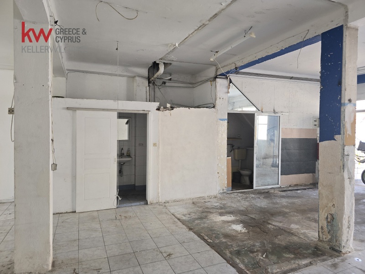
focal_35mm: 23
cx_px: 182
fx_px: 243
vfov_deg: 58.9
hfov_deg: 73.9
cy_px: 137
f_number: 1.7
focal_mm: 6.3
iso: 64
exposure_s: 1/50
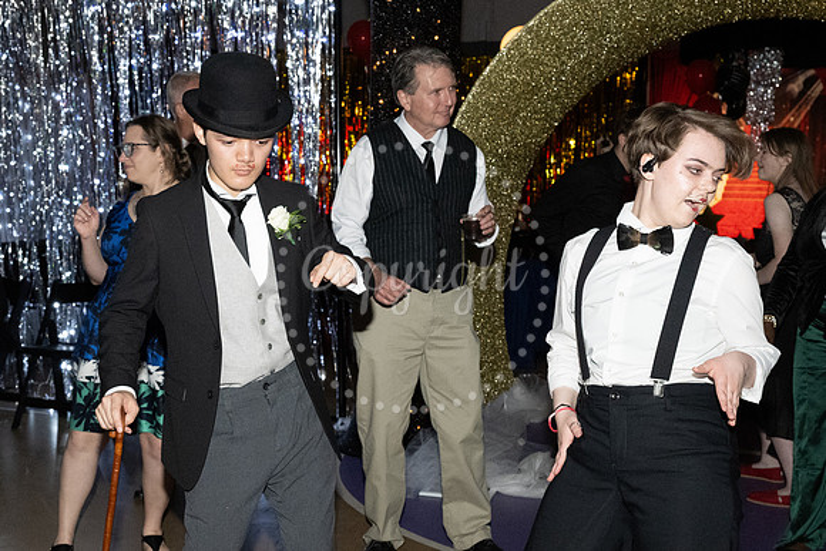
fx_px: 1198
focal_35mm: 52
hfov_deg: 37.8
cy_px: 356
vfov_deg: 25.8
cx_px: 313
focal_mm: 28.5
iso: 6400
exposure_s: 1/125
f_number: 5.6
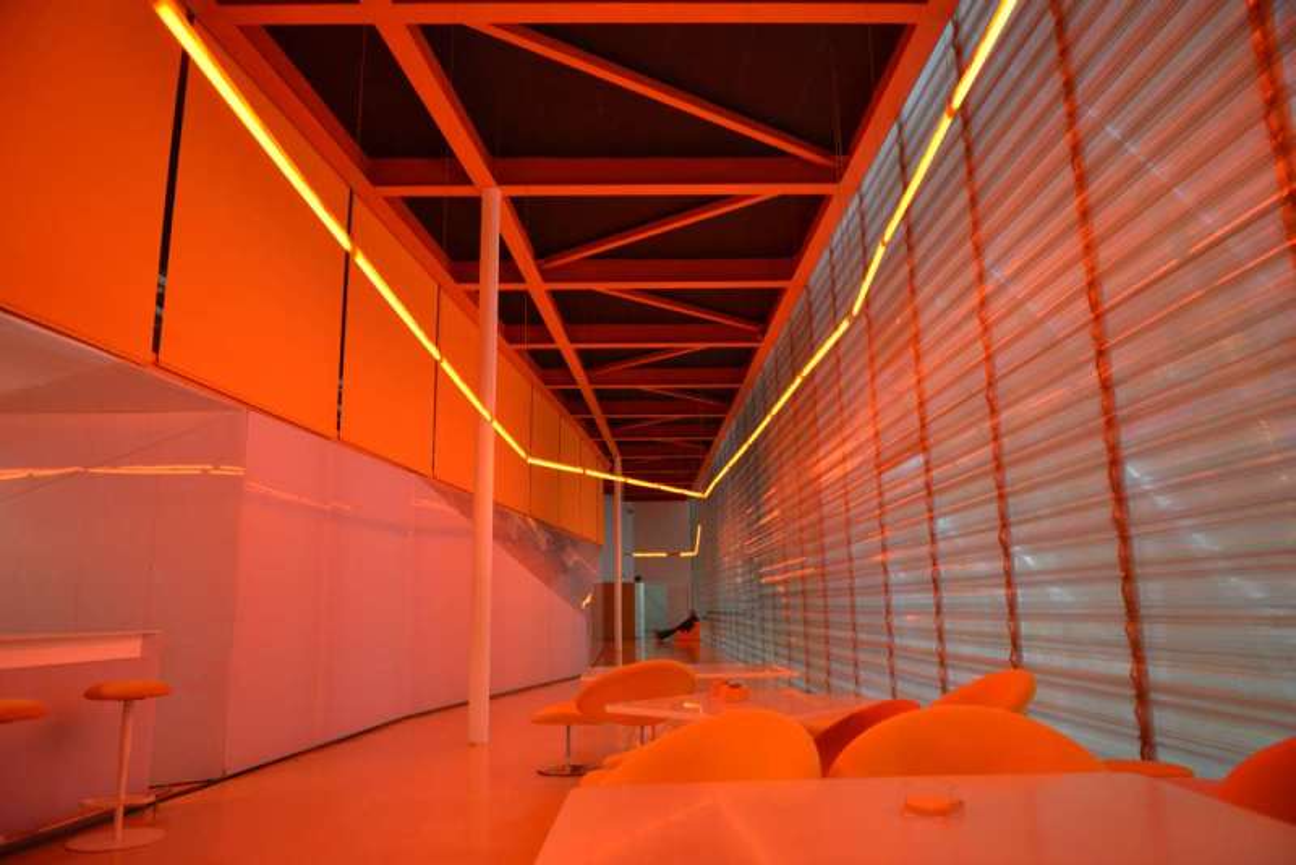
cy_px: 432
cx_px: 648
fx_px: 864
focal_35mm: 24
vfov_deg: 53.2
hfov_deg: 73.7
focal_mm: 24
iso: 1800
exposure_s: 1/25
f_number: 2.8
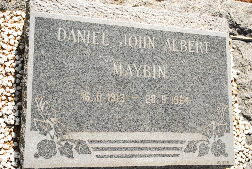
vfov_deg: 25.1
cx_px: 126
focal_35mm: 54
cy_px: 84
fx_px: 378
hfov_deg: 36.8
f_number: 5.3
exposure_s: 1/4000
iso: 1600
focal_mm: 36
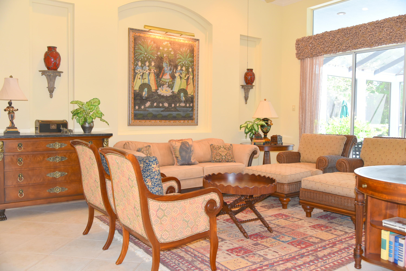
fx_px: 350
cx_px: 203
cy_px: 136
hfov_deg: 60.3
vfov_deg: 42.3
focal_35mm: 31
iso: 800
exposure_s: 1/80
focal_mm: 31
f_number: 4.5
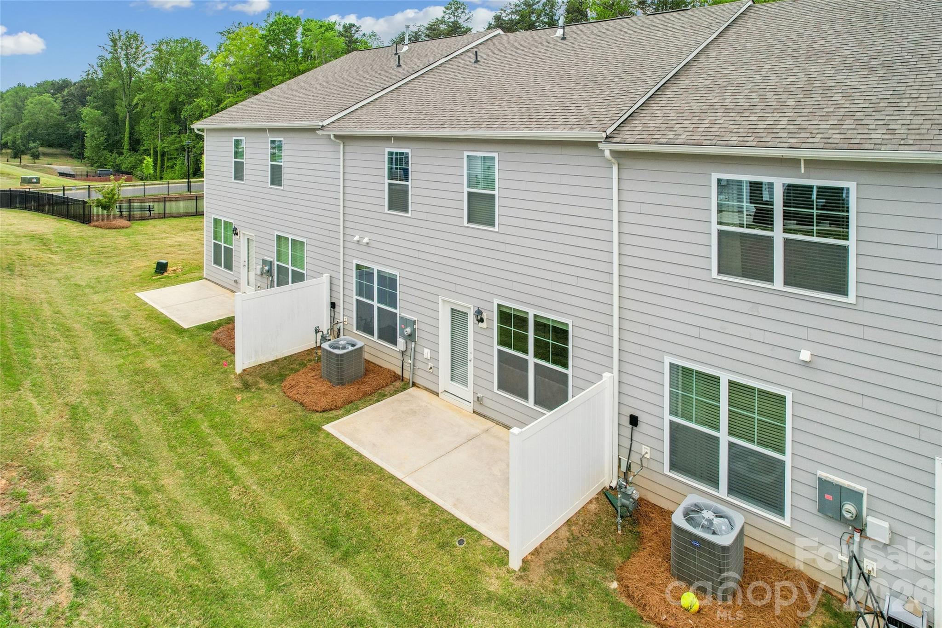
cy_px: 314
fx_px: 576
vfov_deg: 57.2
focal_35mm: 22
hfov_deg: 78.6
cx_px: 471
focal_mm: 8.4
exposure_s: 1/240
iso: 200
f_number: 2.8
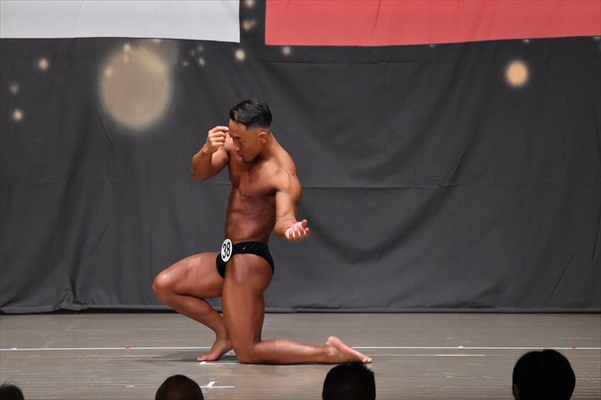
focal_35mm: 255
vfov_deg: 5.4
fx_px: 4255
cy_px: 200
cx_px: 300
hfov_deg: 8.1
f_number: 5.6
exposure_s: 1/400
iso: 6400
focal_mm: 170
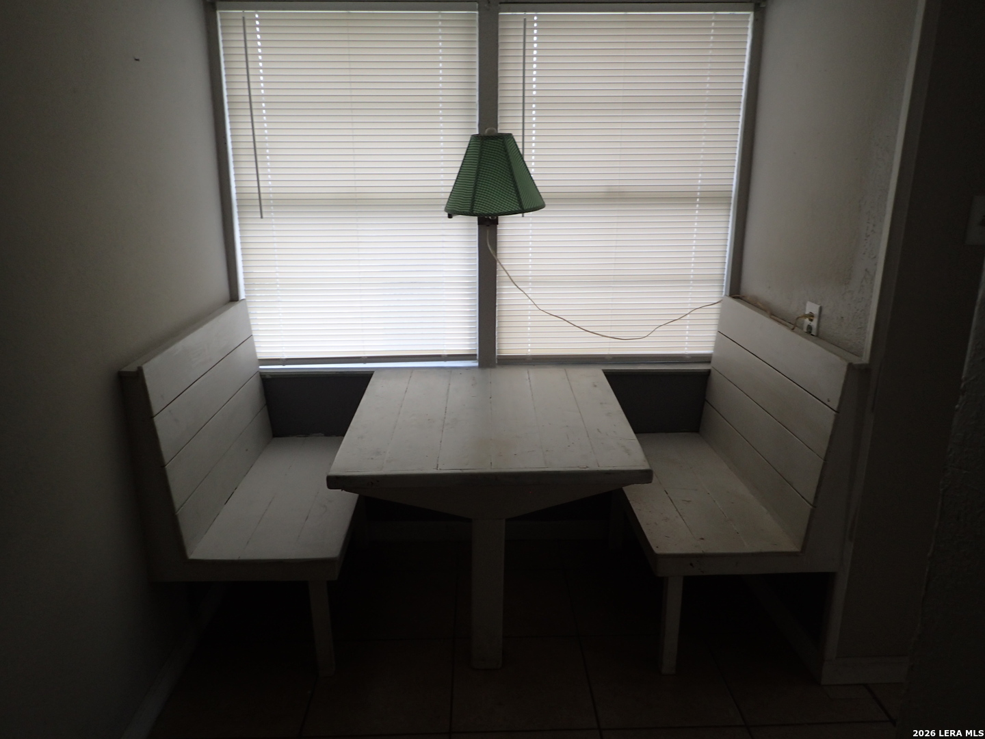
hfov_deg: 69.4
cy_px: 370
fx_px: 711
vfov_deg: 54.9
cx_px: 492
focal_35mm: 25
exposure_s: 1/100
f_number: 2
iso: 100
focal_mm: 4.5
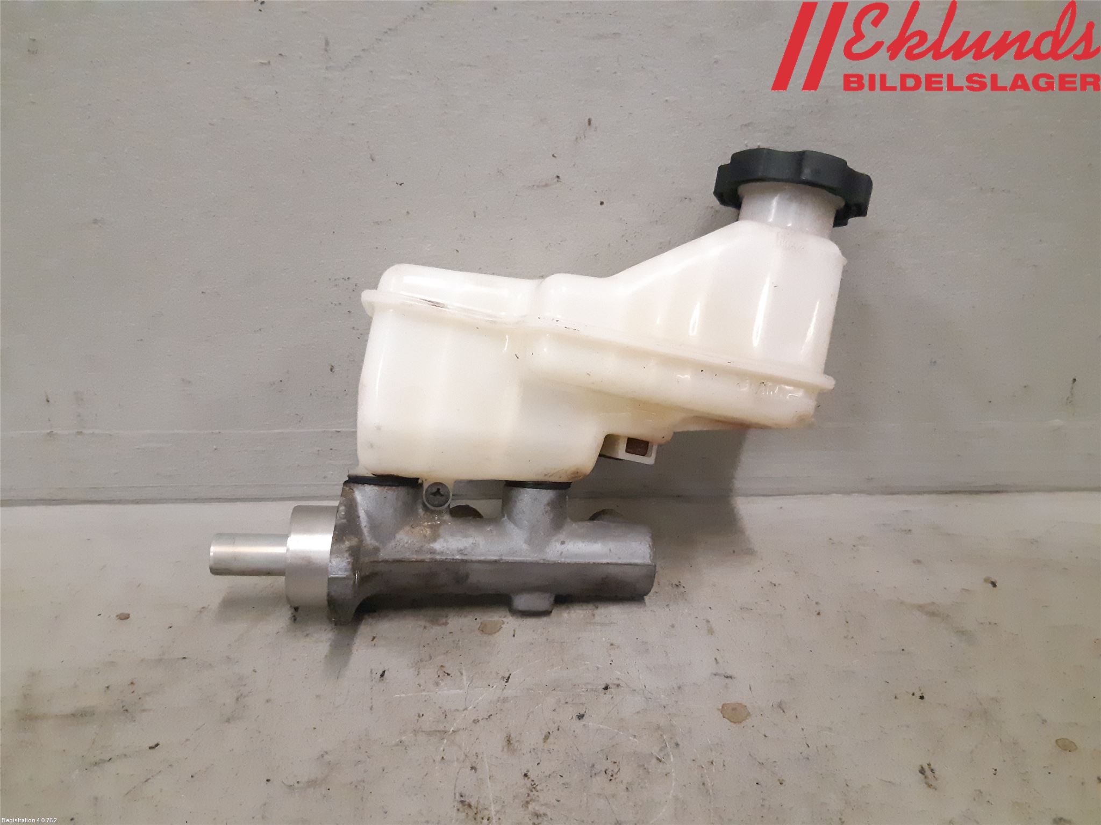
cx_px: 550
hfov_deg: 67.3
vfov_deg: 53.1
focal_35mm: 26
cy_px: 412
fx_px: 827
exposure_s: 1/271
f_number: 1.7
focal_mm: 3.93
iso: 800
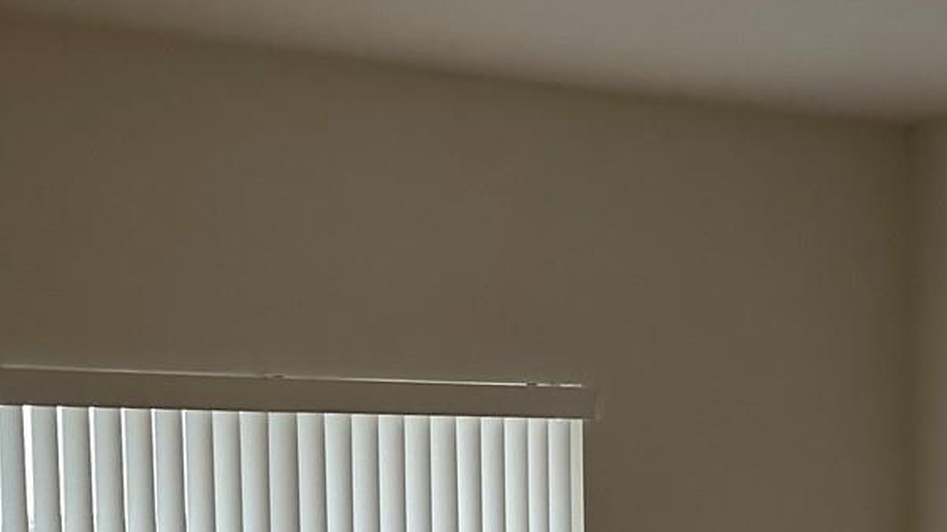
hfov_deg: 30.1
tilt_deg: -0.1
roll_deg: +1.6
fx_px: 1757
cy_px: 602
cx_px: 429
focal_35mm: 70
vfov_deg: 16.6
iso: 640
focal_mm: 6.86
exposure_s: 1/60
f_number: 1.78
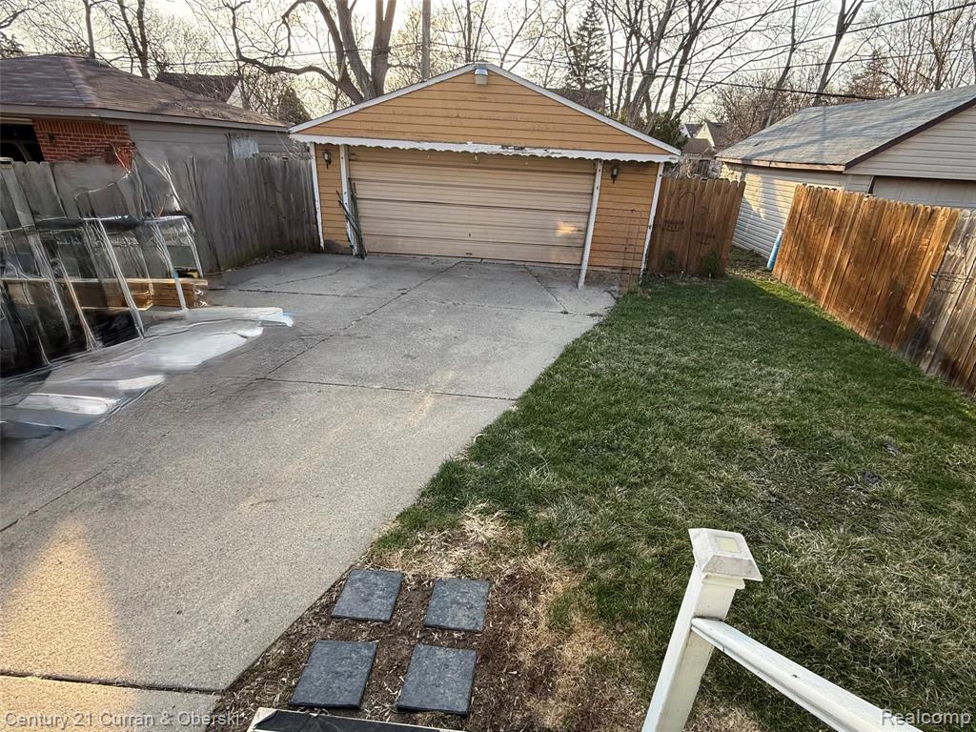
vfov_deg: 85.7
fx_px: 395
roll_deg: -3.8
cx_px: 488
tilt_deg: -26.8
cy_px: 366
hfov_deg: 102.1
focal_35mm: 14
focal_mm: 2.22
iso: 50
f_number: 2.2
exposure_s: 1/224
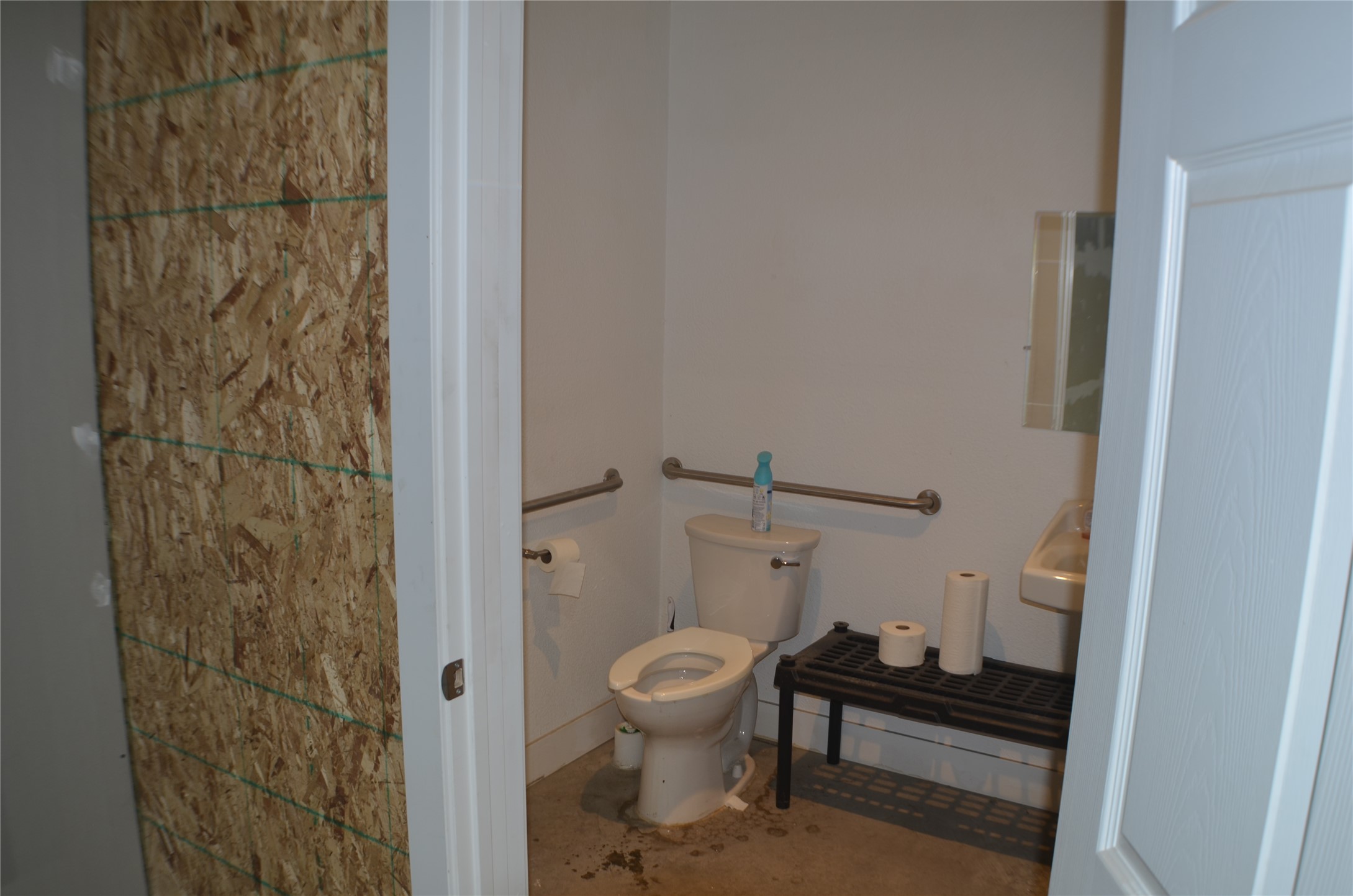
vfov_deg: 36.7
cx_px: 676
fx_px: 1350
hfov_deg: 53.2
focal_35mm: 36
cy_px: 448
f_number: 4.5
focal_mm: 24
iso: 100
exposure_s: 1/30
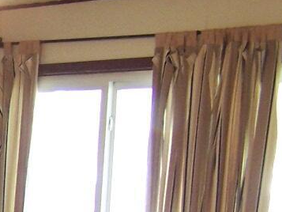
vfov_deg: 8.6
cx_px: -201
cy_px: 382
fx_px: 1345
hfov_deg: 11.3
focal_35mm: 165
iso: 140
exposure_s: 1/15
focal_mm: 6.3
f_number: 2.8
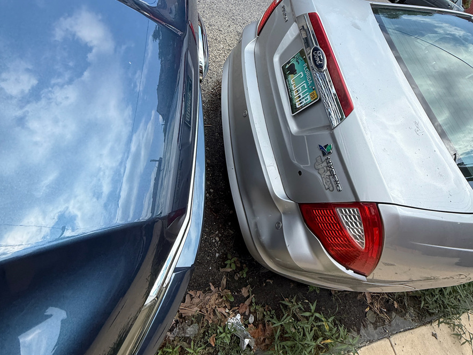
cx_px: 238
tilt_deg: -52.4
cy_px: 146
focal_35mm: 19
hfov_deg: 84.7
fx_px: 260
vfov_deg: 68.1
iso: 64
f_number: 2.2
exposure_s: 1/672
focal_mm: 2.22
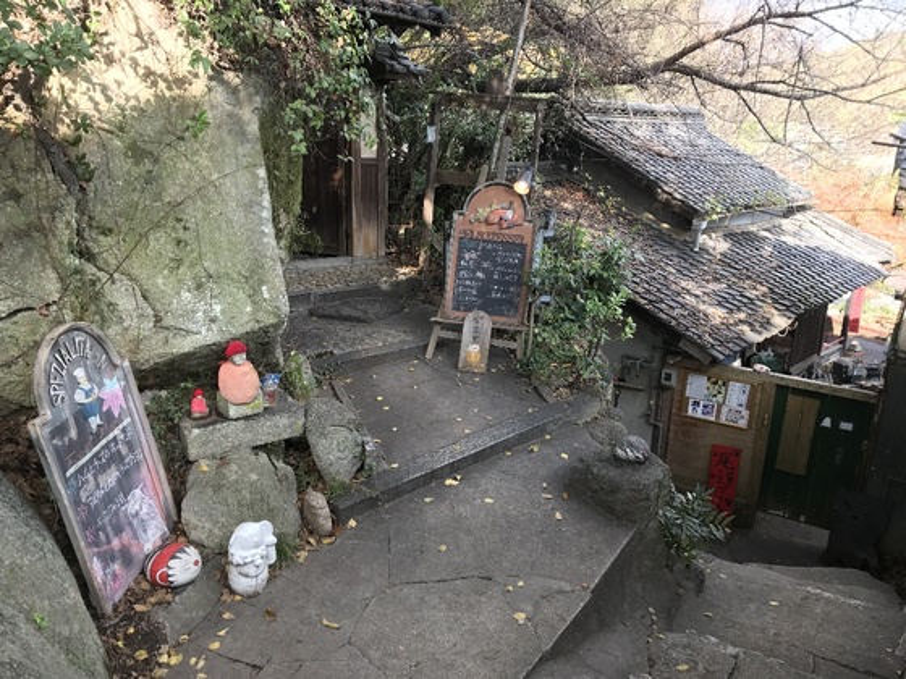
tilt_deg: -15.0
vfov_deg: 49.7
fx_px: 733
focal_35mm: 28
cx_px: 453
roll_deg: -0.4
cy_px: 340
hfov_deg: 63.4
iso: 20
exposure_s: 1/120
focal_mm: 3.99
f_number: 1.8
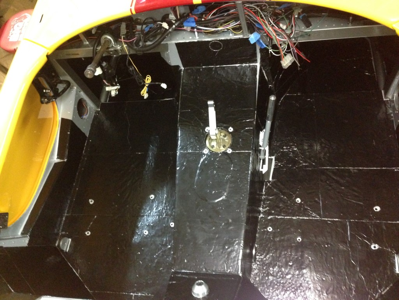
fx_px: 380
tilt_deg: -60.8
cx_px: 200
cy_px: 150
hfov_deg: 55.4
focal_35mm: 33
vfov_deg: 42.9
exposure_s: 1/15
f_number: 2.4
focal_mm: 4.12
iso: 640
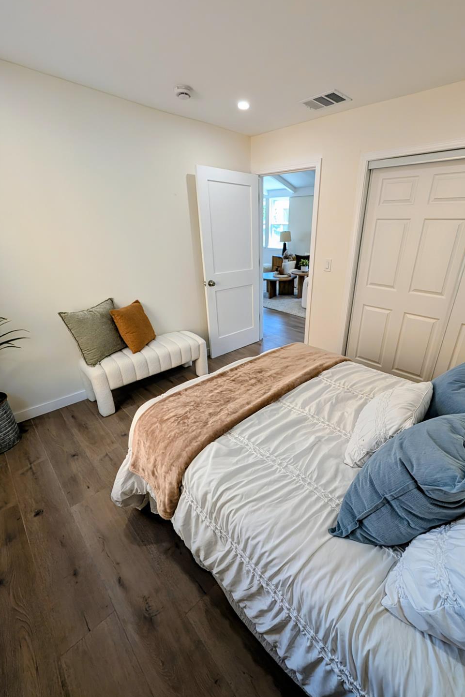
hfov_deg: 84.8
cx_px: 270
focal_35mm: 13
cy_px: 346
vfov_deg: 108.3
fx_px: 252
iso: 186
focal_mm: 2.02
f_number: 1.7
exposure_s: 1/212
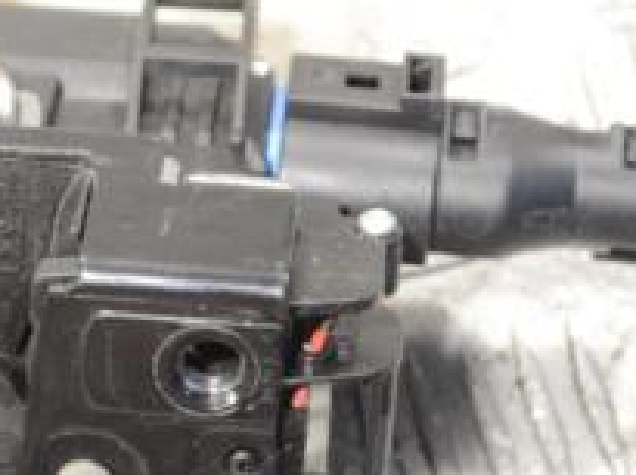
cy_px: 335
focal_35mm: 203
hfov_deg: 9.5
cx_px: -245
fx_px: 3723
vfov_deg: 7.3
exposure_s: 1/30
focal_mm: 48
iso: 720
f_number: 5.6
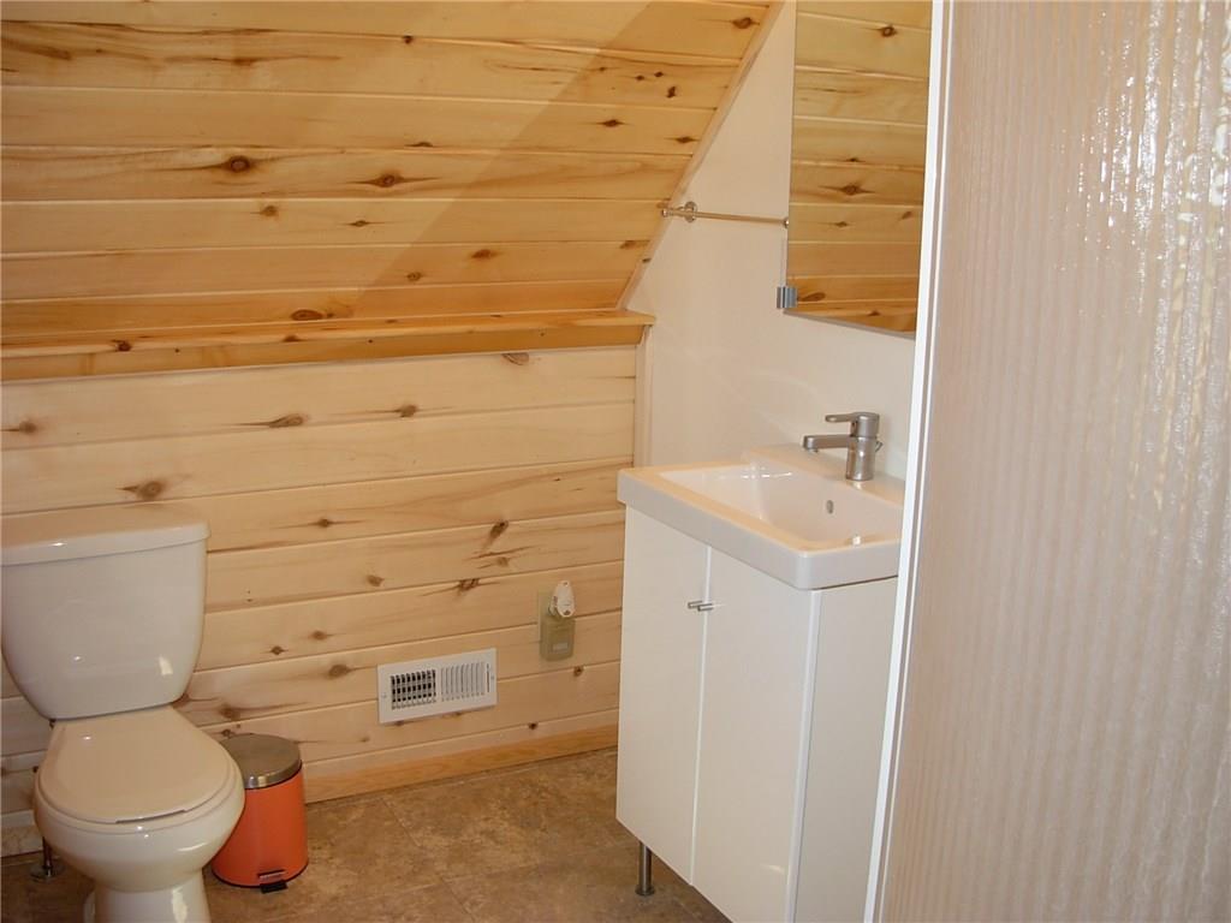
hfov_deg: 49.0
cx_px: 616
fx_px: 1351
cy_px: 462
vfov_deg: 37.7
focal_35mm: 38
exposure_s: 1/36.9
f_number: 2.9
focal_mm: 6.3
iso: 79
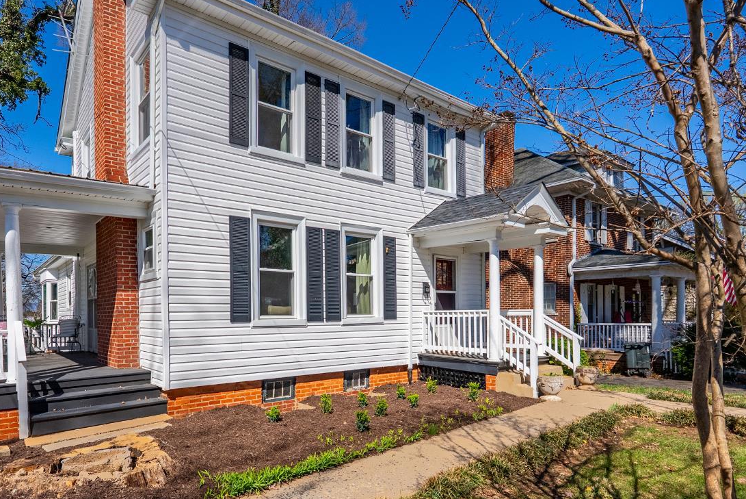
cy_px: 318
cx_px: 297
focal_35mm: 22
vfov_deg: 56.5
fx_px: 456
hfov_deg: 77.6
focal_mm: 16
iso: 1250
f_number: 7.1
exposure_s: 1/8000
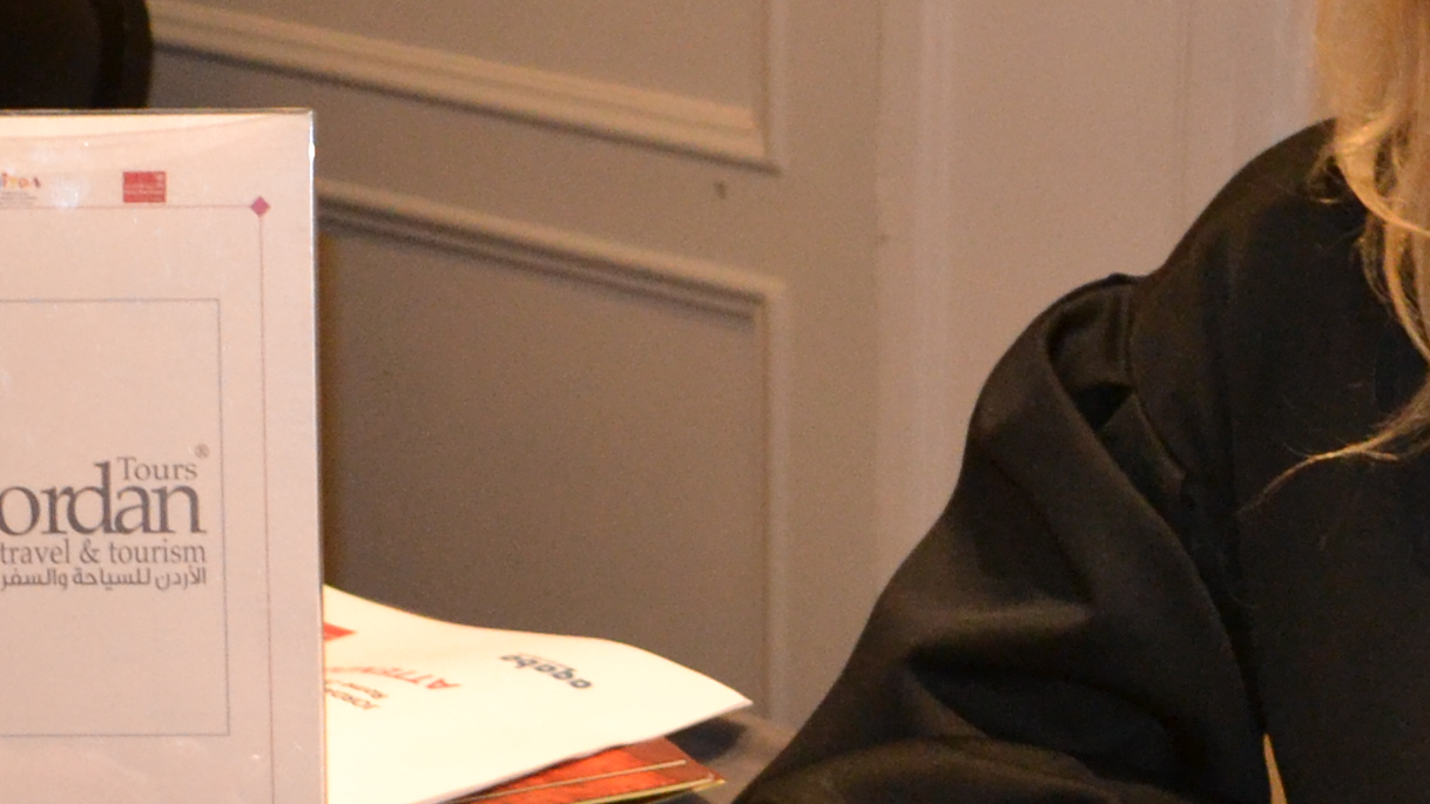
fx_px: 4057
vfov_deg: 11.2
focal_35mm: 107
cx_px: 991
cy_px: 771
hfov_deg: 19.9
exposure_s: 1/160
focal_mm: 18
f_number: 3.5
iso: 1400
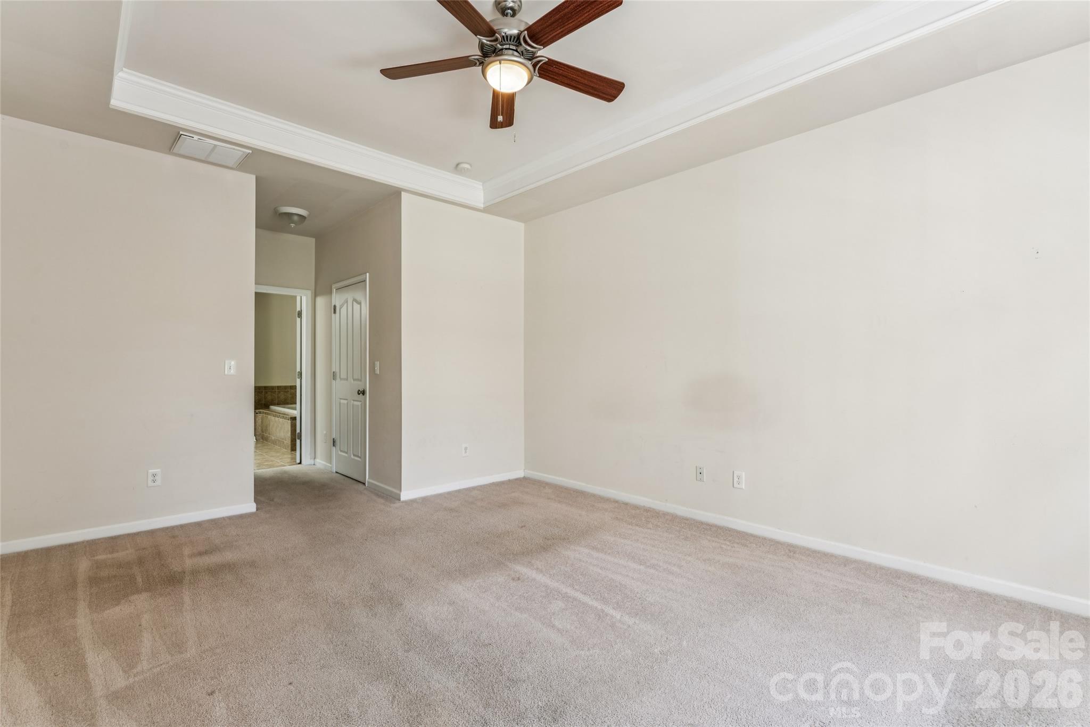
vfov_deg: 72.7
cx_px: 545
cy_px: 364
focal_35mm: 16
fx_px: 493
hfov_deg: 95.7
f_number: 9
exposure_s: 1/4
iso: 100
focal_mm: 16.3
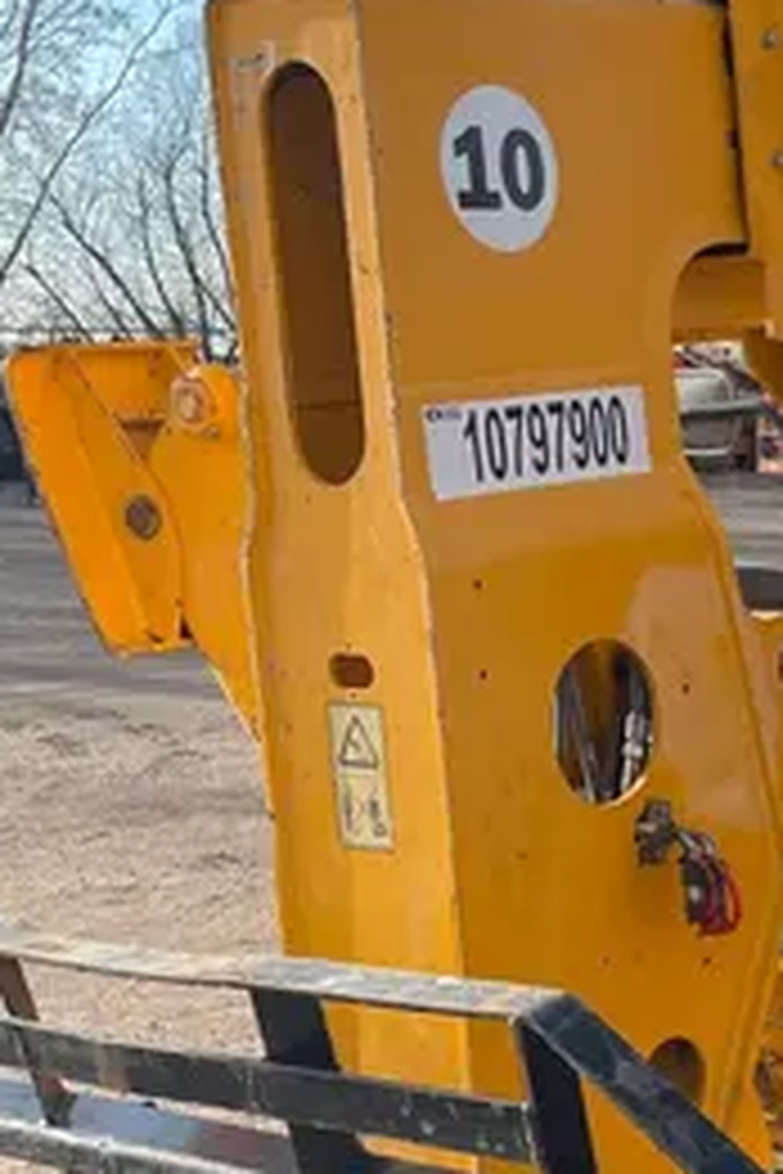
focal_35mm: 76
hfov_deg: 16.6
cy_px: 987
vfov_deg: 26.0
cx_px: 1098
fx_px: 2479
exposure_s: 1/1233
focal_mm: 4.2
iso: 32
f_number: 1.6
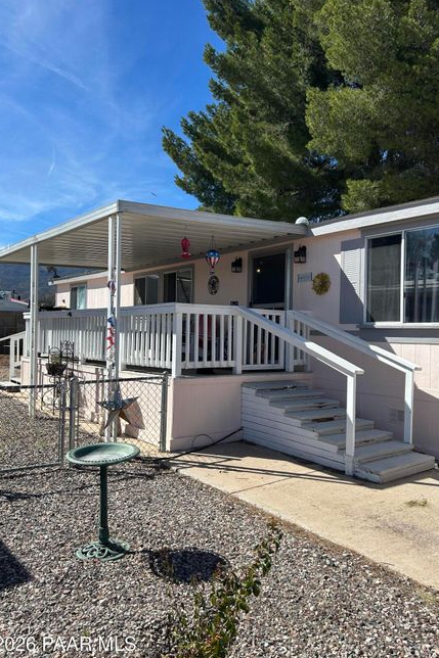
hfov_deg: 46.4
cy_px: 335
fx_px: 512
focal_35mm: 28
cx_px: 233
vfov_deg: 65.5
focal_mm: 5.7
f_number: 1.5
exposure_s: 1/4630
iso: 50
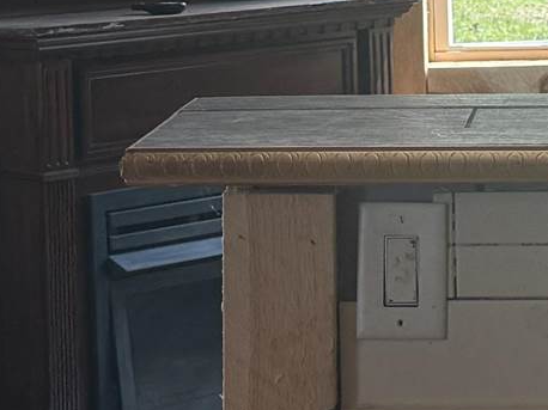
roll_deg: +1.3
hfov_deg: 12.2
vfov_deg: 9.1
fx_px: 2547
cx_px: 432
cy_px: -130
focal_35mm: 161
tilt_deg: -1.4
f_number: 1.78
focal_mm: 6.76
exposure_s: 1/256
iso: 100
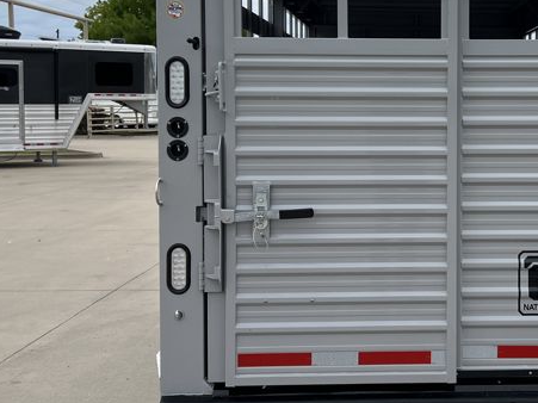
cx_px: 432
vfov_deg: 24.7
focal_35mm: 59
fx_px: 917
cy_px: 129
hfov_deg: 31.8
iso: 50
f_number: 1.5
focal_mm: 5.7
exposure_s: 1/1100
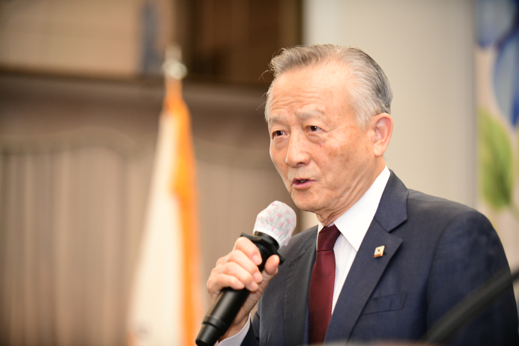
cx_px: 260
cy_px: 173
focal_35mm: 116
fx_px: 1672
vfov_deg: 11.8
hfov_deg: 17.6
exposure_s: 1/60
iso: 1600
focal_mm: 116
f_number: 2.8
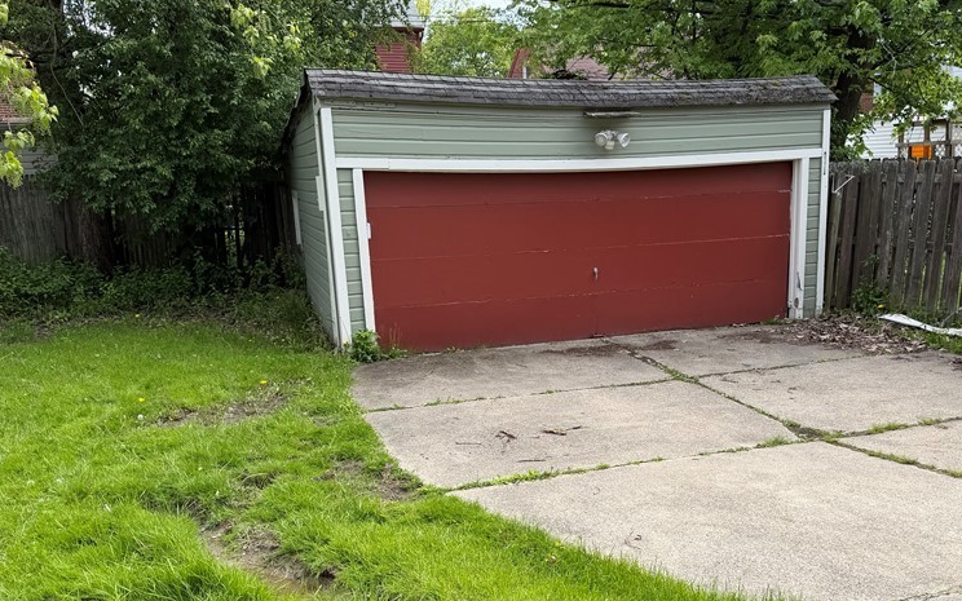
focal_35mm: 35
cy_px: 411
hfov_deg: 55.0
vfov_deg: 35.8
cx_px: 566
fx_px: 918
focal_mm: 6.76
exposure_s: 1/1314
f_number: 1.78
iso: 80
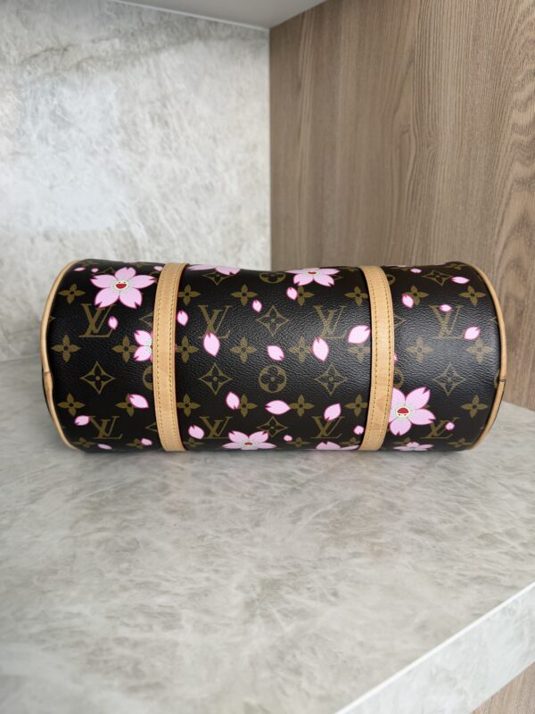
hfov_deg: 56.8
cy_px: 357
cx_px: 268
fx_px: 495
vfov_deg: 71.6
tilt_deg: -17.1
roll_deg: +0.4
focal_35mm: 24
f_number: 1.78
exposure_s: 1/120
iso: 125
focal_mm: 6.76
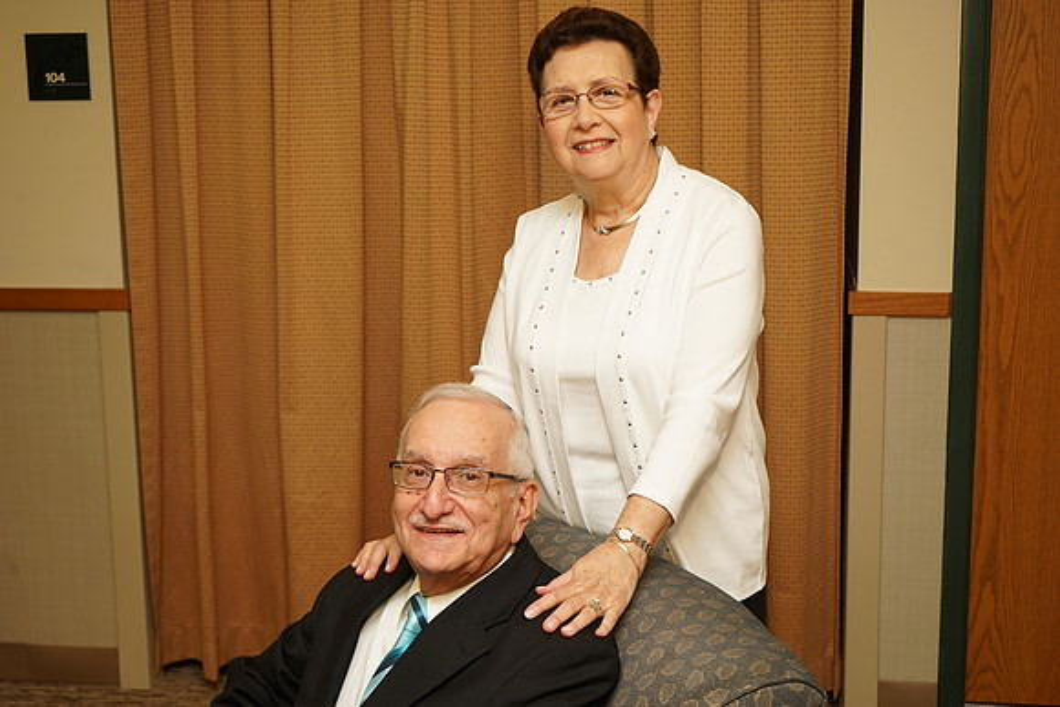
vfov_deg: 25.5
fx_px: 1561
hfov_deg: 37.5
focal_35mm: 53
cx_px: 530
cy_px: 354
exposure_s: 1/80
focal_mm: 53
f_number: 5.6
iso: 500
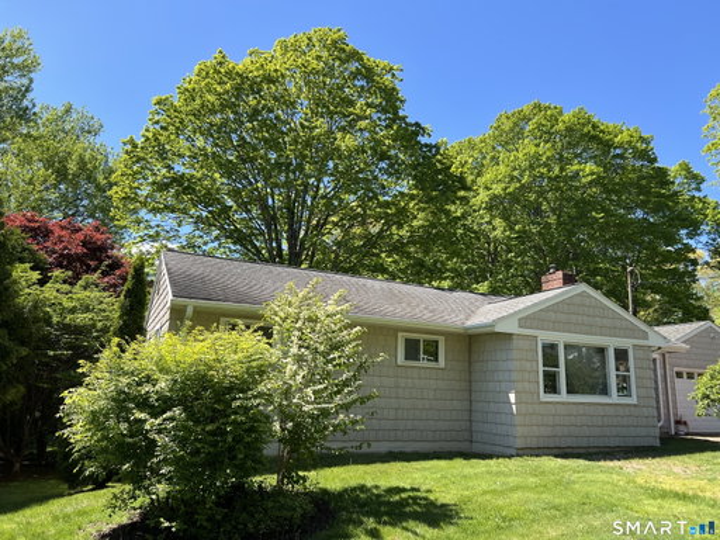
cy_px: 270
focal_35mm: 26
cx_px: 360
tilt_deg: +11.6
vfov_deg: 53.1
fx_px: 541
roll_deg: -2.1
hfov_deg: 67.3
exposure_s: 1/1724
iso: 50
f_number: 1.5
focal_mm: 5.7
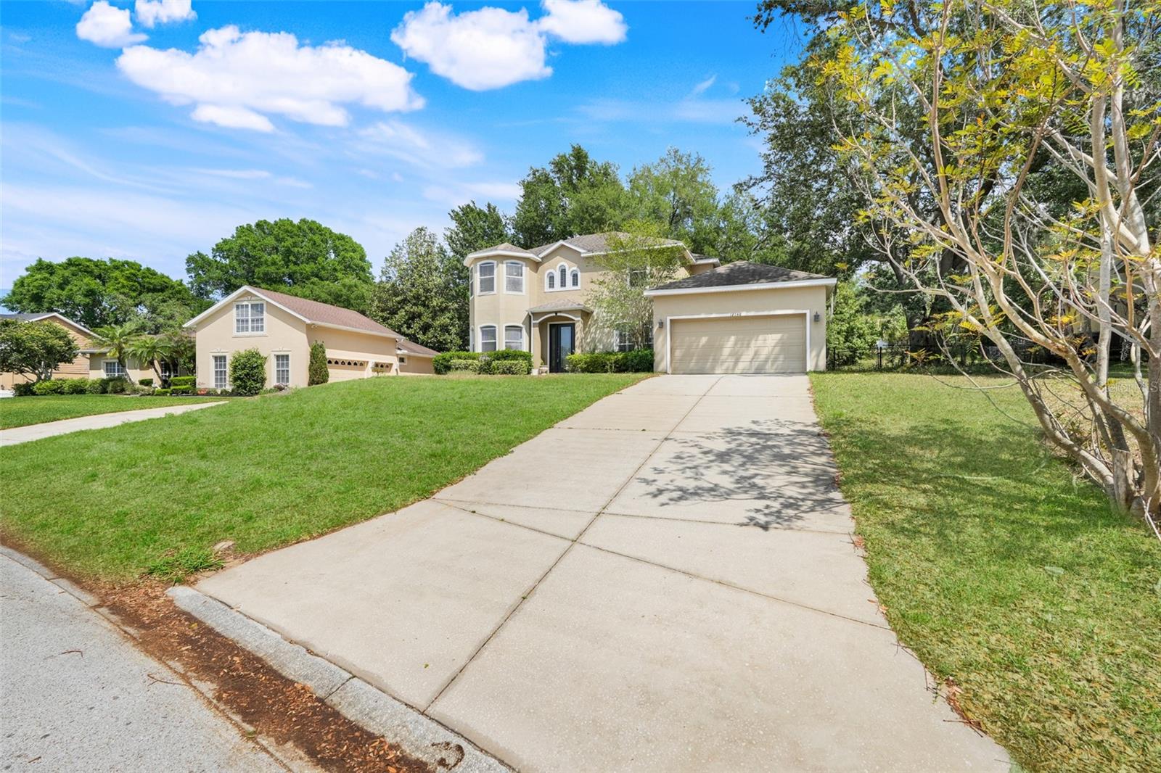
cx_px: 580
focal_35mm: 16
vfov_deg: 73.7
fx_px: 516
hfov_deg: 96.7
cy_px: 386
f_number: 9
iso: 250
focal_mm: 16
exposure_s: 1/100
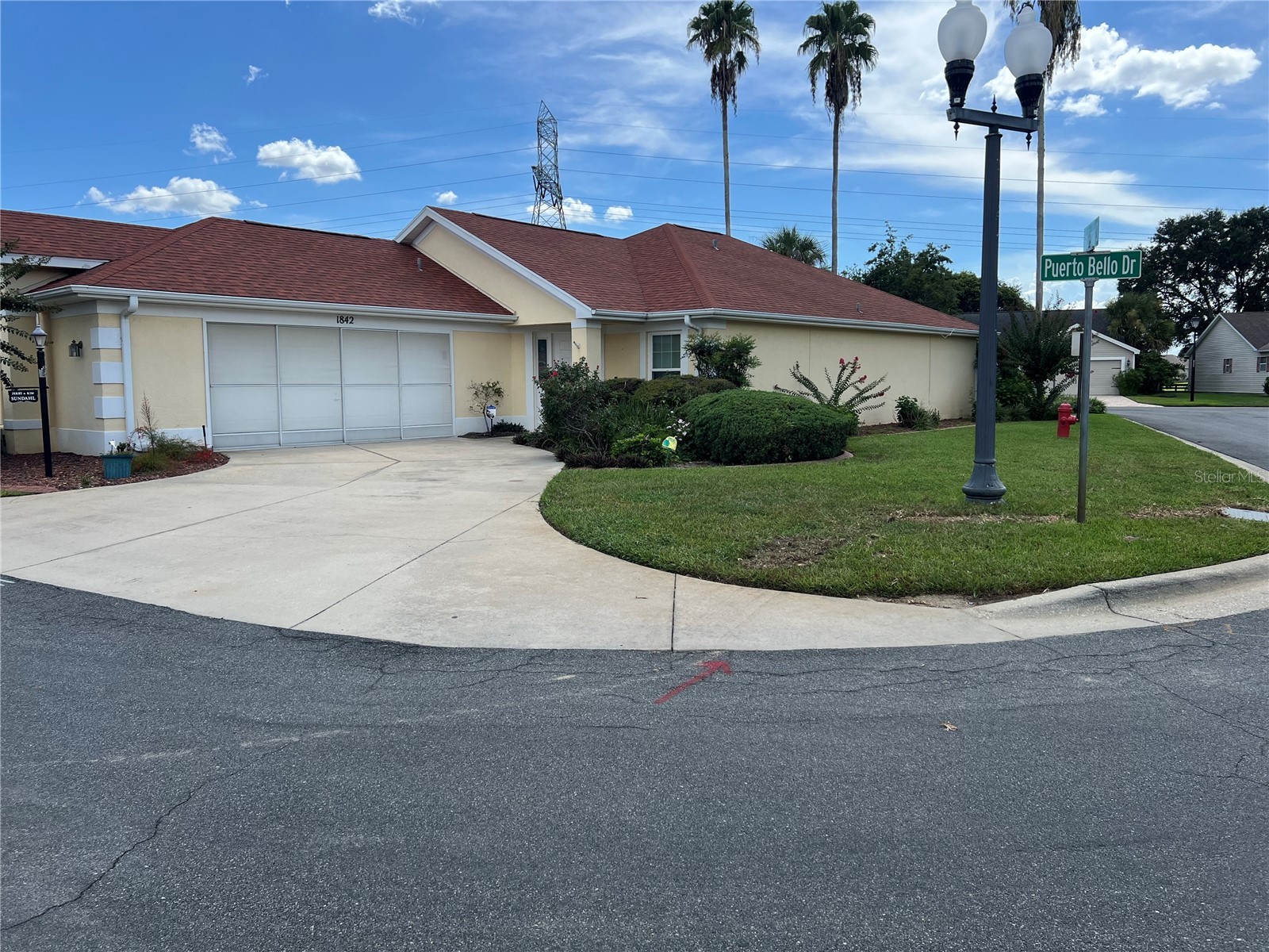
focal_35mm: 26
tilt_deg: -4.2
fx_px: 953
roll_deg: +0.4
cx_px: 634
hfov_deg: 67.3
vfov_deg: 53.1
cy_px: 476
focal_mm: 5.7
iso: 50
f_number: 1.5
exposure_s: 1/3165
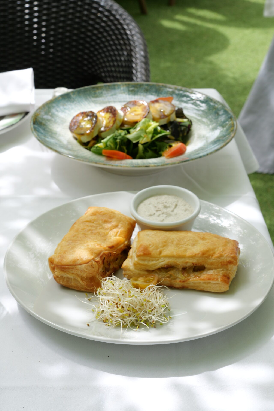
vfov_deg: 28.8
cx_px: 137
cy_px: 206
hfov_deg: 19.5
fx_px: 799
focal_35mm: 70
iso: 640
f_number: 16
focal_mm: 70
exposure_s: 1/100
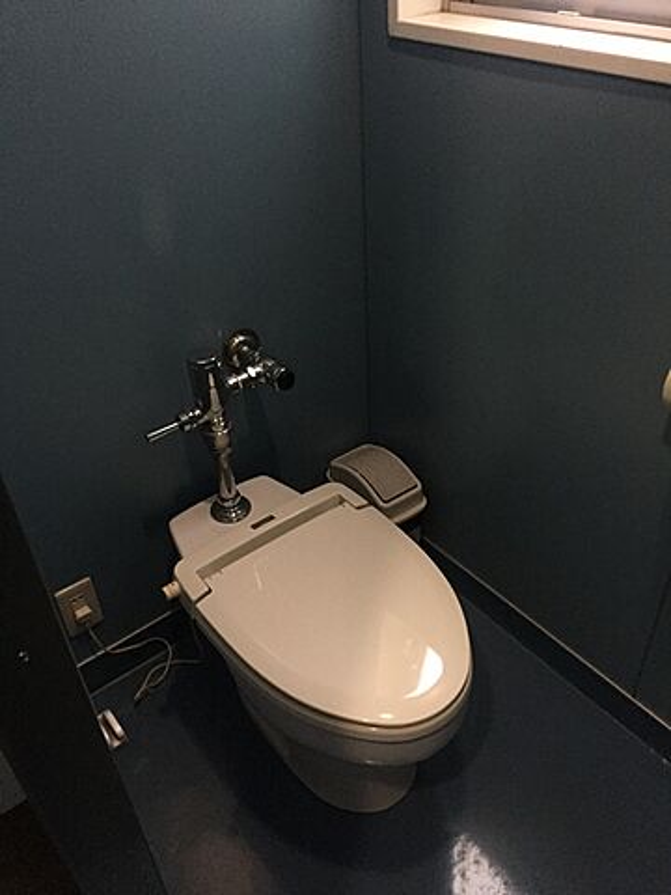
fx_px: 750
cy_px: 448
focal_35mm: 29
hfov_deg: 48.2
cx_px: 336
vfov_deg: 61.7
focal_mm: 4.15
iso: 160
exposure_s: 1/30
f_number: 2.2
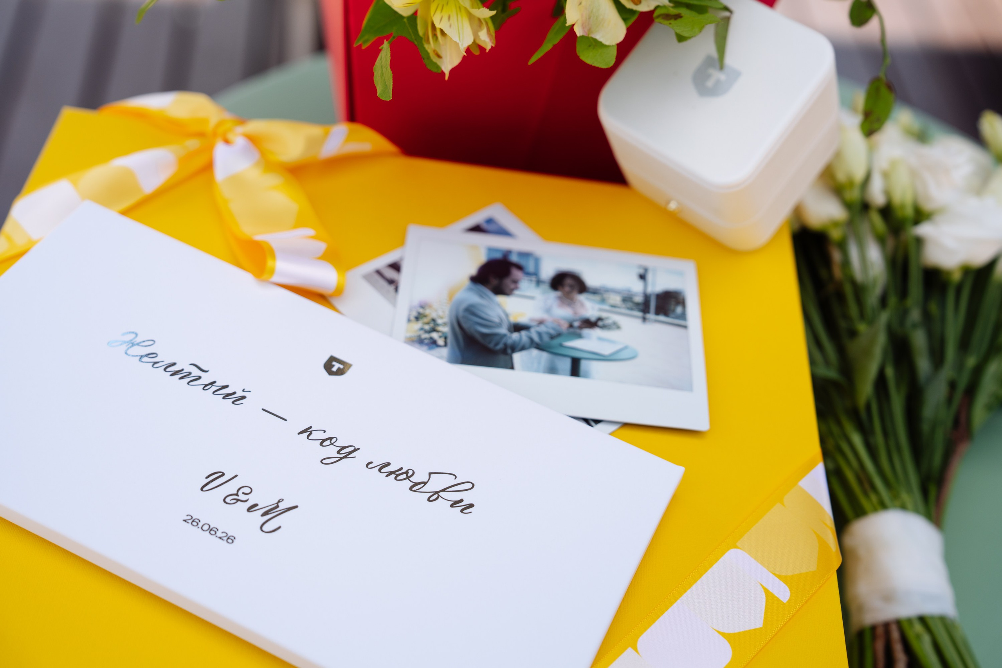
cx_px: 501
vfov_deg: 28.1
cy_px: 334
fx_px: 1336
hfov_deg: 41.1
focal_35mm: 48
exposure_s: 1/800
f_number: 4.5
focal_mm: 48
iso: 125
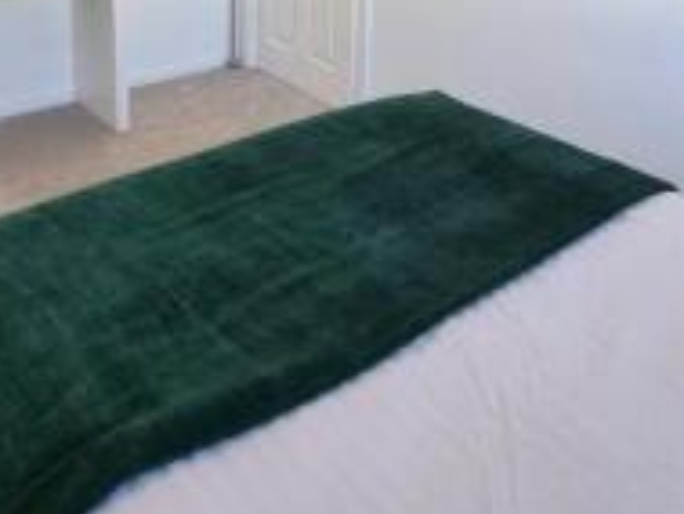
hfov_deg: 46.6
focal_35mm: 40
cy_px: -136
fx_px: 791
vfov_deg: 29.7
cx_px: 389
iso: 80
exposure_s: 1/50
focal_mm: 2.2
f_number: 2.2
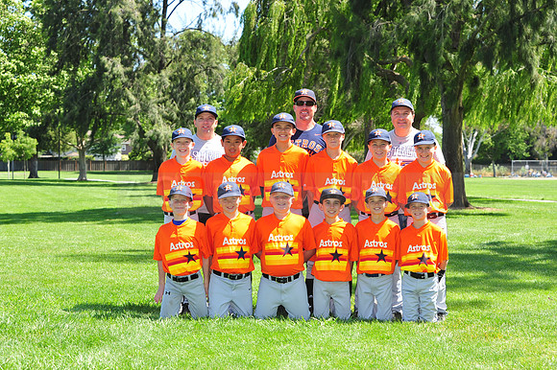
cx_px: 278
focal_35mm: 80
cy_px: 185
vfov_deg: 17.0
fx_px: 1237
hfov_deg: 25.4
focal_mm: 80
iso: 200
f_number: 7.1
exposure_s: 1/250
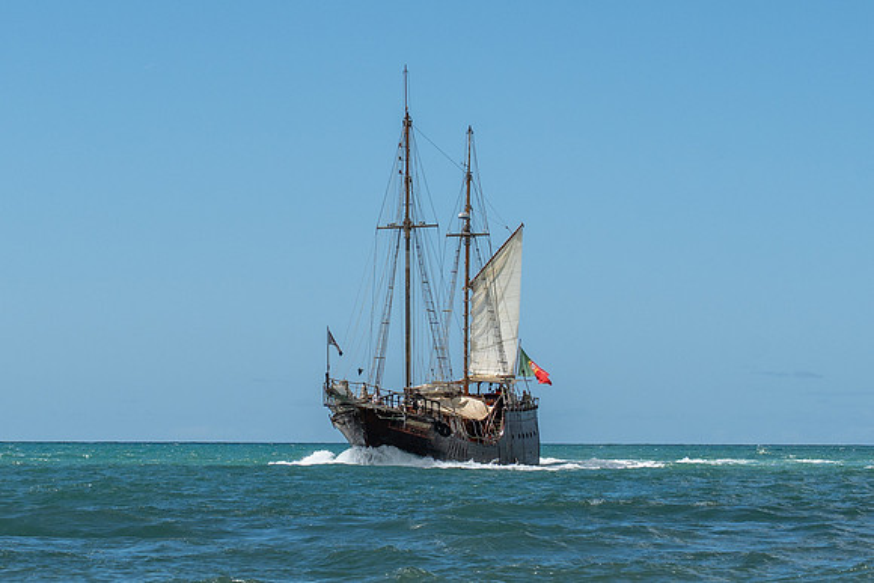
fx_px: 3878
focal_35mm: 160
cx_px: 417
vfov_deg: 8.6
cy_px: 282
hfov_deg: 12.9
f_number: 8
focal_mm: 67.7
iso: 160
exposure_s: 1/1250
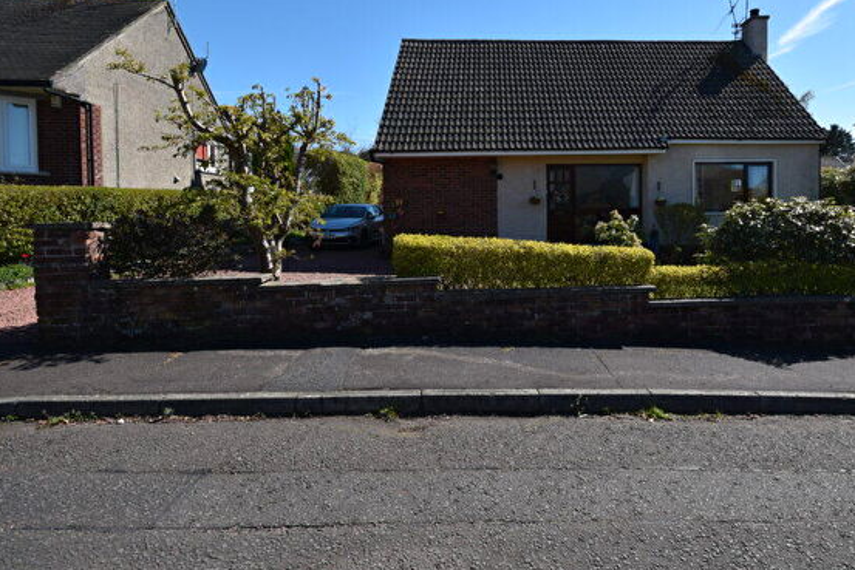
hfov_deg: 86.0
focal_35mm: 19
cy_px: 217
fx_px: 451
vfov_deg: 63.8
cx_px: 506
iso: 125
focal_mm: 10
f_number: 8
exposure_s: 1/250
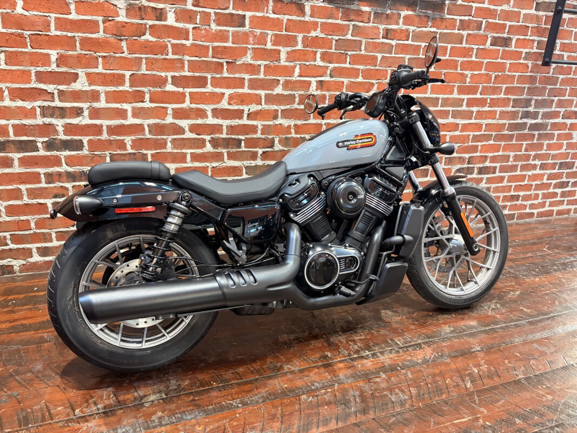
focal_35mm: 26
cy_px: 216
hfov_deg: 67.3
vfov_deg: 53.1
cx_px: 288
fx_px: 433
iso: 400
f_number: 1.6
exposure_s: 1/60
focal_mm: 5.96
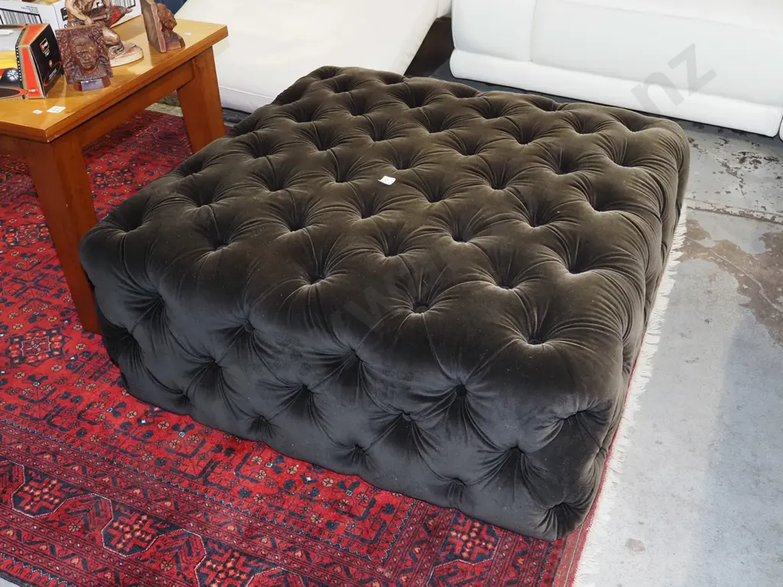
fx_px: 814
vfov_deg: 39.7
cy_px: 294
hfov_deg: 51.4
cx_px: 392
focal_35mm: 36
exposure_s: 1/60
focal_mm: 18
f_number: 5.6
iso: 2000
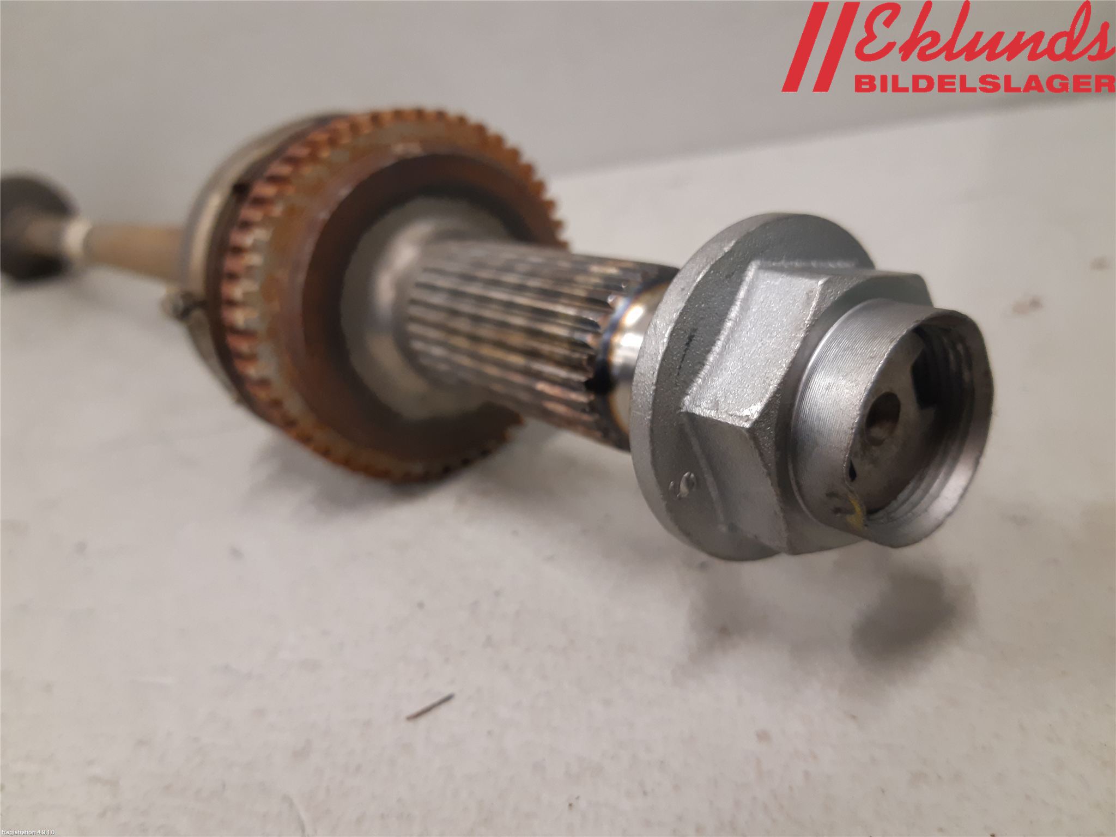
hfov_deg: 67.3
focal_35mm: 26
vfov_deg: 53.1
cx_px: 558
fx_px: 838
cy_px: 418
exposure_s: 1/50
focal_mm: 3.93
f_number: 1.7
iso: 200
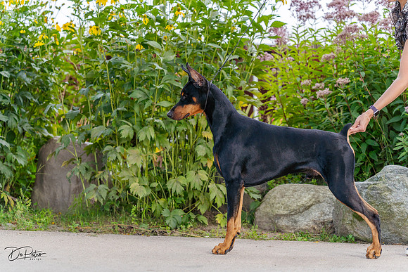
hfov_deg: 18.8
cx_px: 204
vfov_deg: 12.6
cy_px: 136
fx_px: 1236
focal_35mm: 109
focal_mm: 109
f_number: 4
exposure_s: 1/640
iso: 320
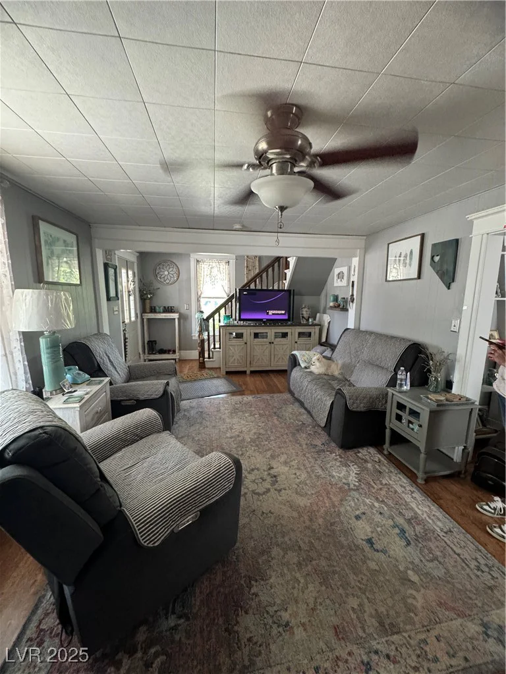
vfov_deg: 102.1
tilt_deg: -10.8
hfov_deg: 85.7
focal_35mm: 14
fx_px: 273
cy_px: 337
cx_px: 253
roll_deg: -0.6
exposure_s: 1/60
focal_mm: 2.22
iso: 800
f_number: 2.2
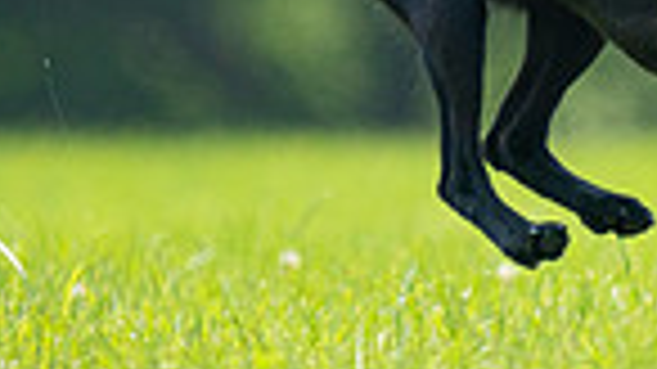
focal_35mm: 2500
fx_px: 43537
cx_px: 729
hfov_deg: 0.9
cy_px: -299
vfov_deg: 0.5
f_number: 6.3
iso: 2500
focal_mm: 600
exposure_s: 1/4000
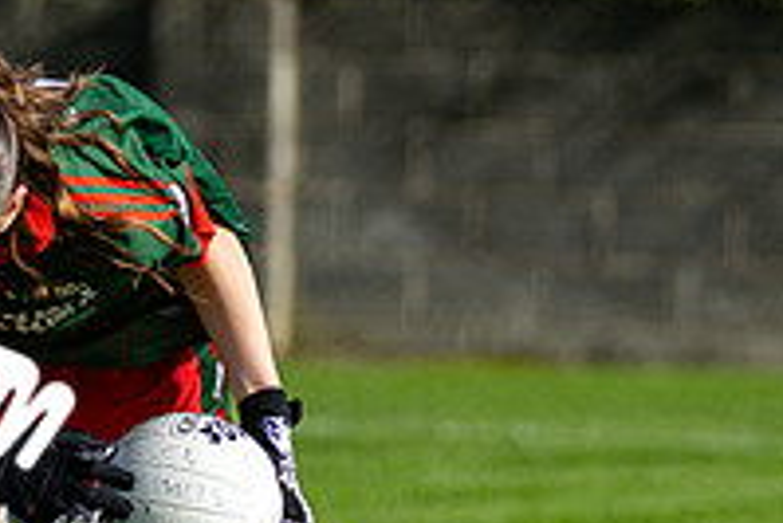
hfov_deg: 3.0
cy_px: 492
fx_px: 14691
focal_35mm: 675
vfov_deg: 2.0
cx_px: -67
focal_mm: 155
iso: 250
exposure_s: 1/5000
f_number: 2.8
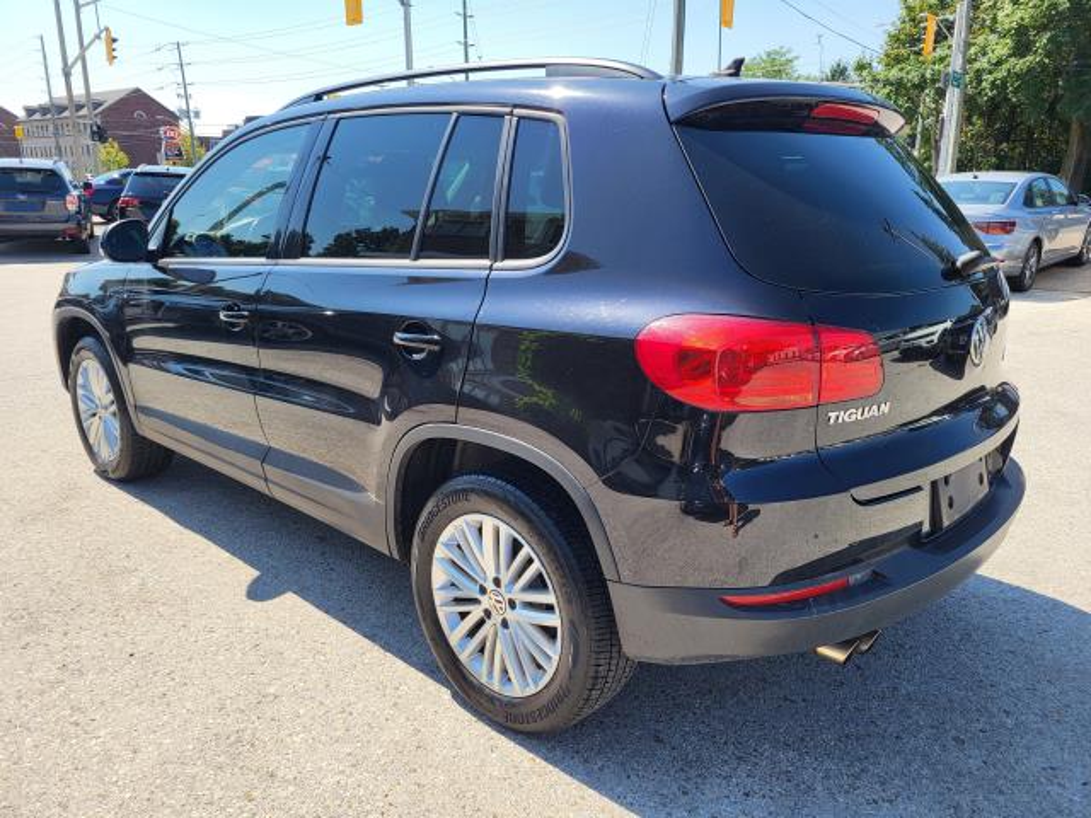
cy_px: 409
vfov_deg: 53.1
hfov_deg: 67.3
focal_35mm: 26
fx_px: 819
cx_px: 546
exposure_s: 1/1347
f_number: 1.8
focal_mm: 5.4
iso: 40
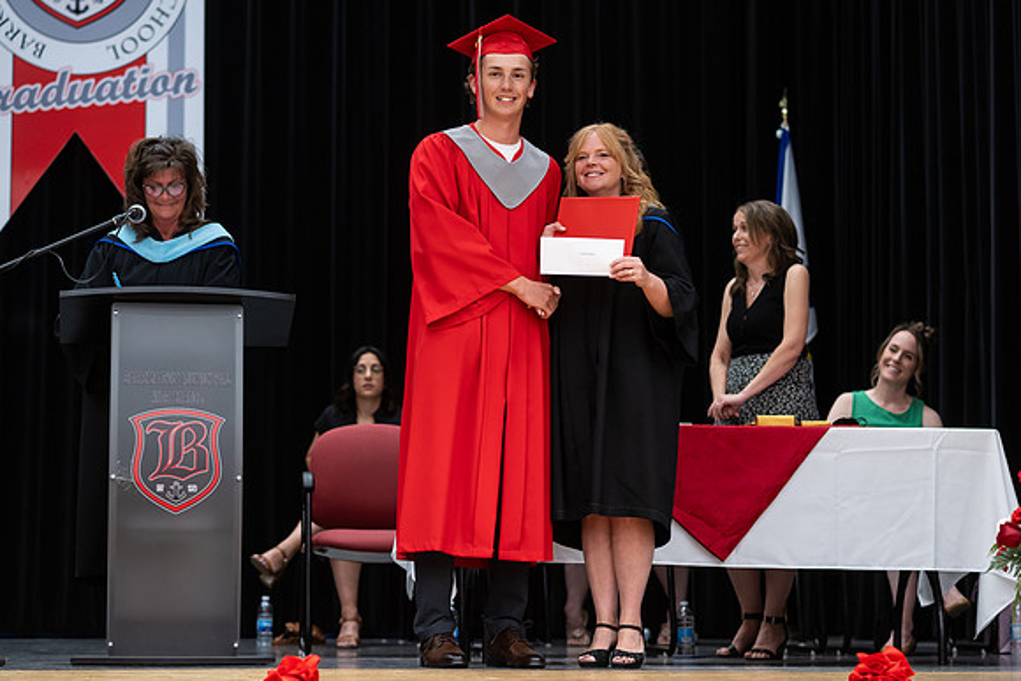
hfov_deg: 19.9
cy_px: 354
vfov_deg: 13.4
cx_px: 511
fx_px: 2908
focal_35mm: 103
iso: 1000
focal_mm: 85
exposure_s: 1/200
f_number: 2.8
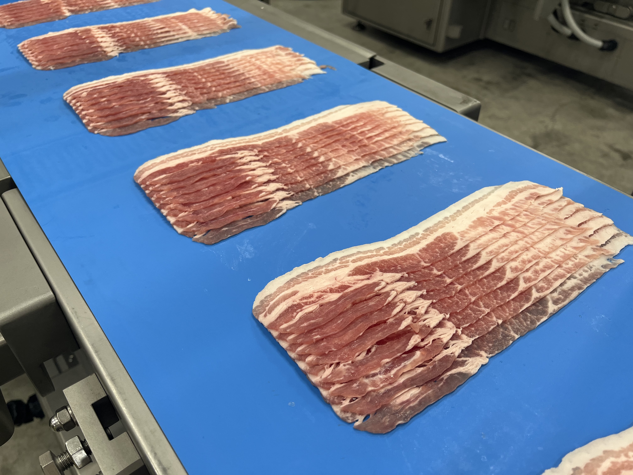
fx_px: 475
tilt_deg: -41.7
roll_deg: -1.8
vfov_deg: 53.1
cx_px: 316
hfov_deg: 67.3
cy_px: 238
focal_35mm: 26
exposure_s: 1/120
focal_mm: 5.1
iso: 80
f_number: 1.6
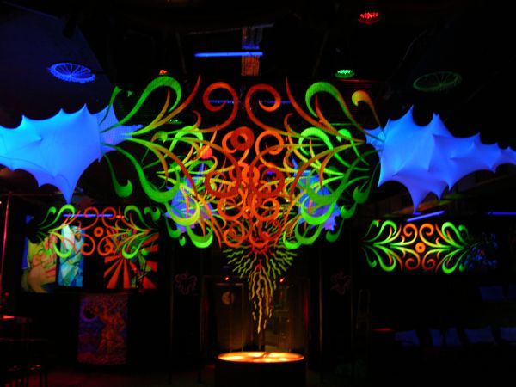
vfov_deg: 40.7
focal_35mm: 35
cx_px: 258
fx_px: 522
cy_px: 194
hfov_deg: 52.6
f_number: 2.8
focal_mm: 8.9
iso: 200
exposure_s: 1/1.7
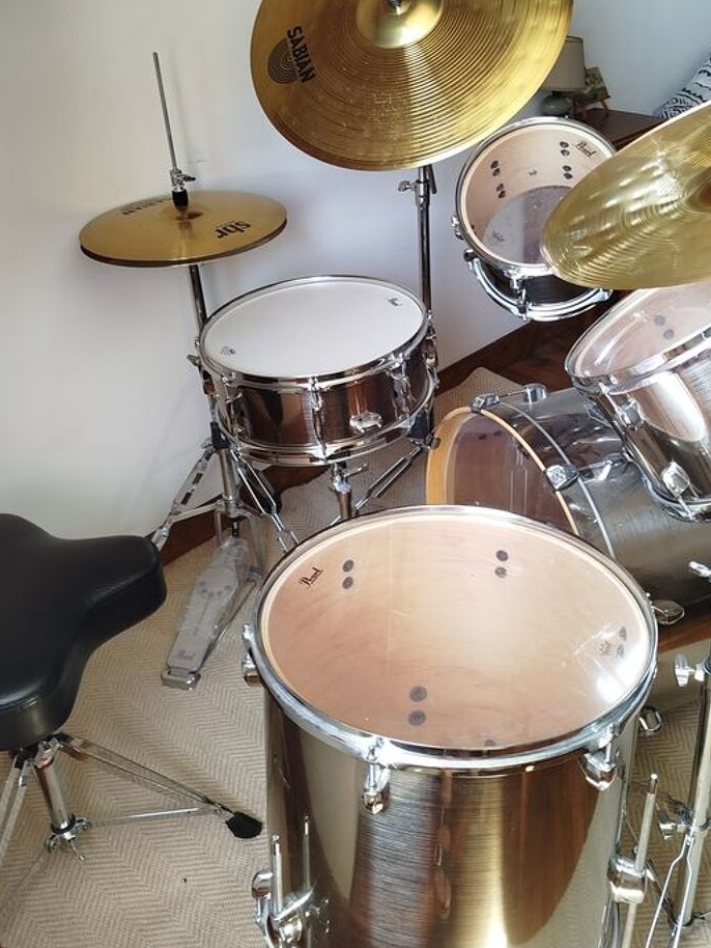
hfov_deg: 40.6
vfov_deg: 52.2
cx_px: 415
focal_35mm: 35
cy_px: 370
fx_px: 958
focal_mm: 5.31
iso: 200
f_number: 1.7
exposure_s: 1/50
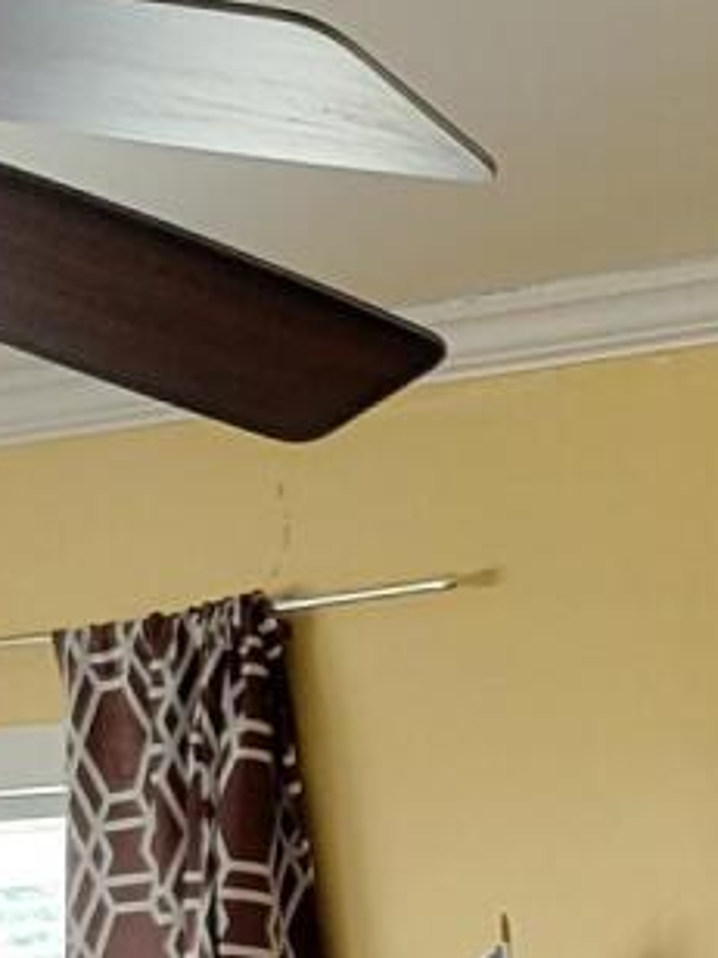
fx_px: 4674
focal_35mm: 169
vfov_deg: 9.2
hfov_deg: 8.5
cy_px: 2933
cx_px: 1246
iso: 200
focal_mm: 5.4
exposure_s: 1/60
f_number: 1.8
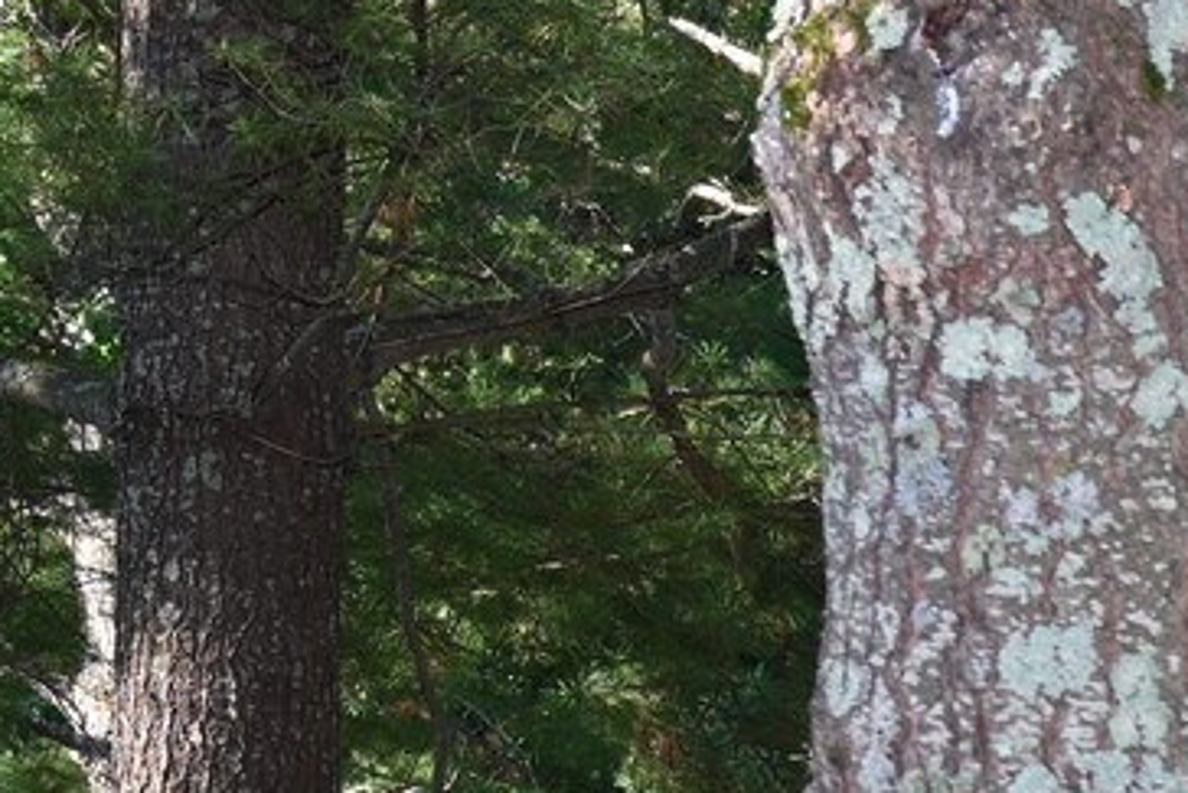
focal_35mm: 200
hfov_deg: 9.1
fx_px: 6602
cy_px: 1593
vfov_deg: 6.7
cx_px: 3006
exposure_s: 1/100
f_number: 5.6
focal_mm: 33.5
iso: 200
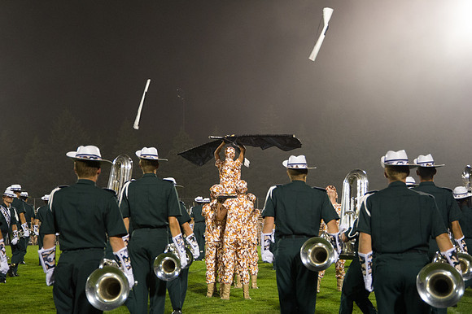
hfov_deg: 29.5
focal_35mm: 68
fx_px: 897
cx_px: 236
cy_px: 160
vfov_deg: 19.9
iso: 8000
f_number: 5
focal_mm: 65
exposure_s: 1/160
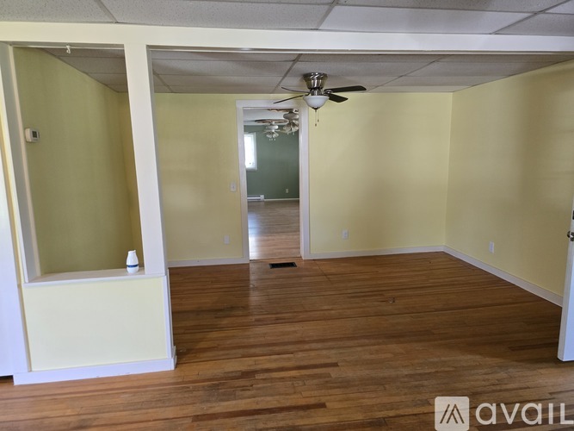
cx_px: 287
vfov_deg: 58.9
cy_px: 216
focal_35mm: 23
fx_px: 381
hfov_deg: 73.9
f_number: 1.7
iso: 1000
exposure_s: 1/120
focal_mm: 6.3
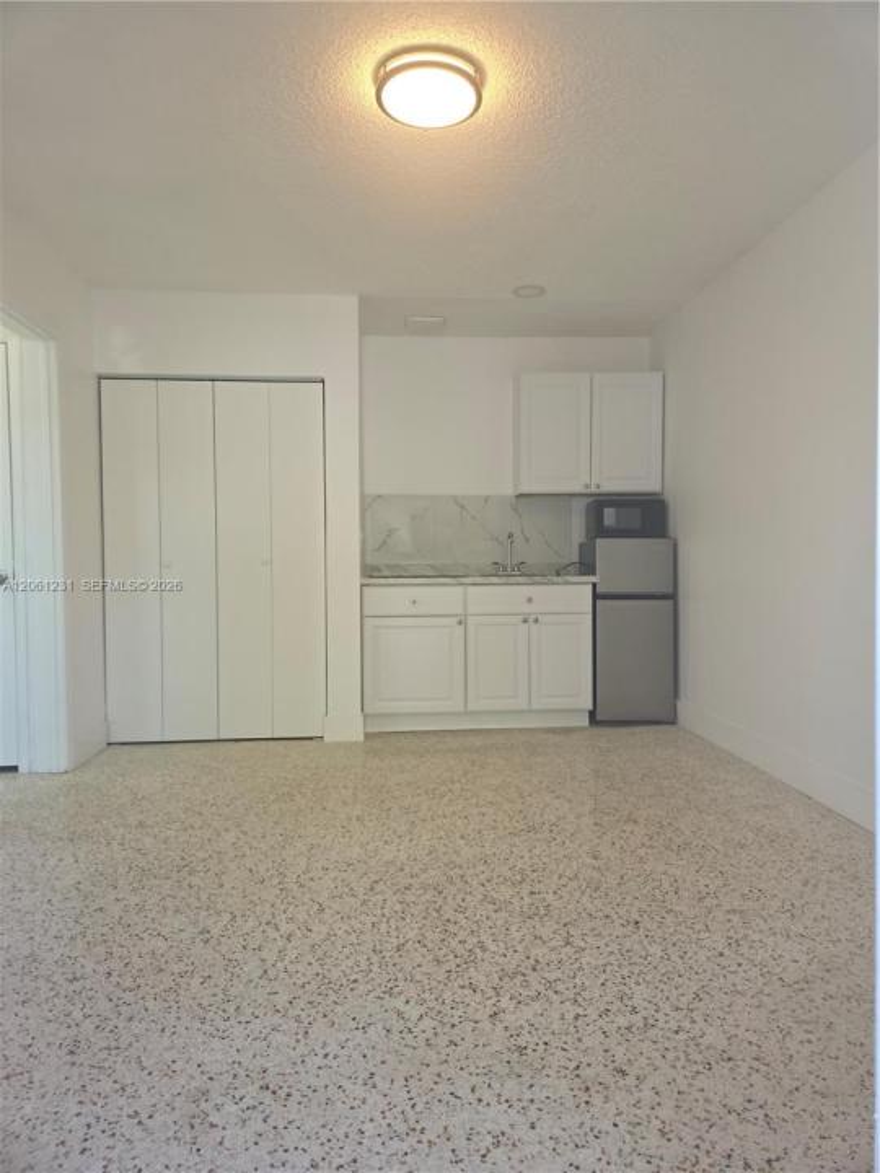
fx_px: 780
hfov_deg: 58.9
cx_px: 440
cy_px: 586
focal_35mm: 23
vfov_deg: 73.9
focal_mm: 5.4
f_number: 1.8
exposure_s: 1/120
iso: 50
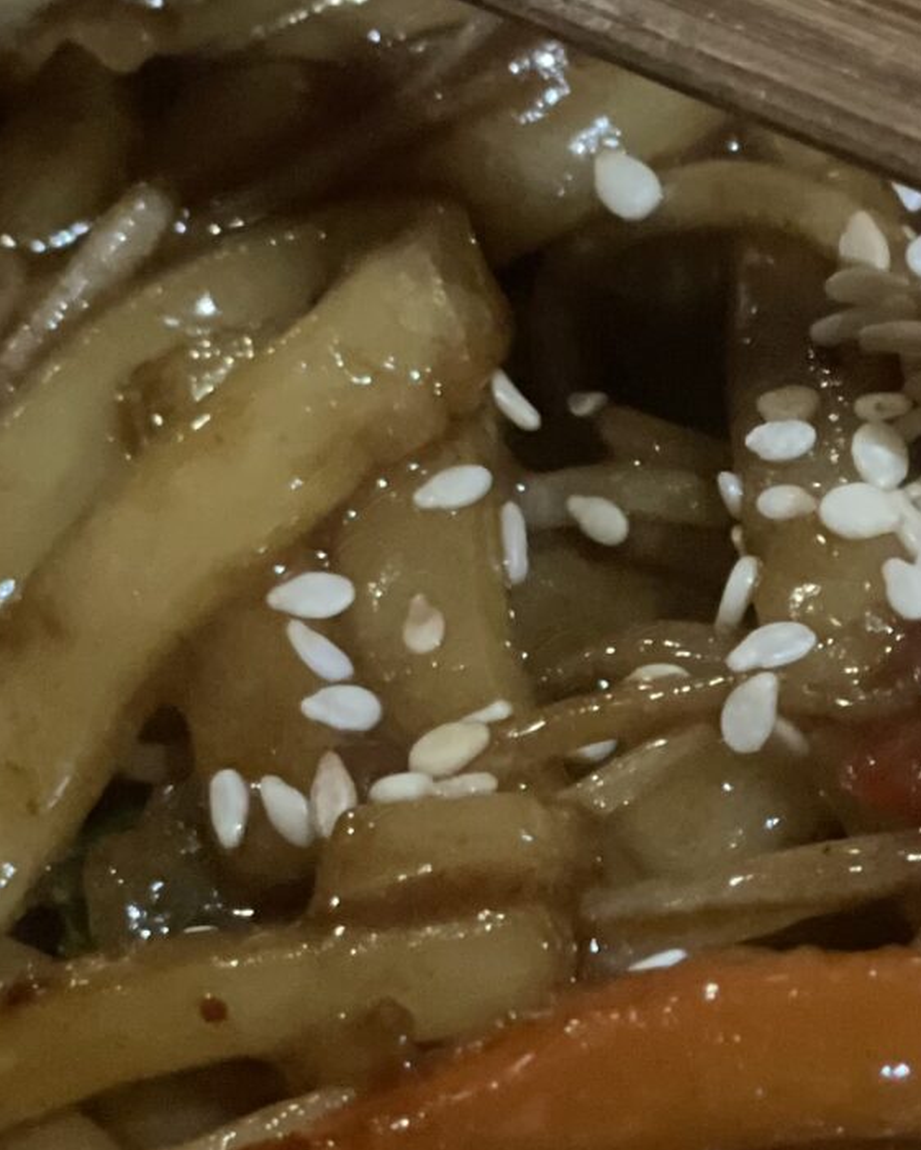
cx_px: 1009
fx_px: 6301
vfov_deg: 10.4
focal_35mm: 185
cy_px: 547
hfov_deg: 8.3
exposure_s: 1/14
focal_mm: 6
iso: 500
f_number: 2
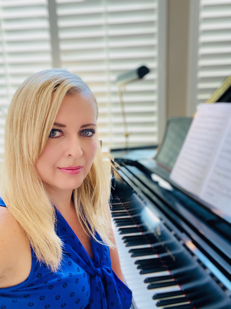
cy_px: 154
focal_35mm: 30
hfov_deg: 46.8
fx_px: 267
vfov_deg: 60.0
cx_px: 116
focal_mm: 2.71
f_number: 2.2
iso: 160
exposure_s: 1/60
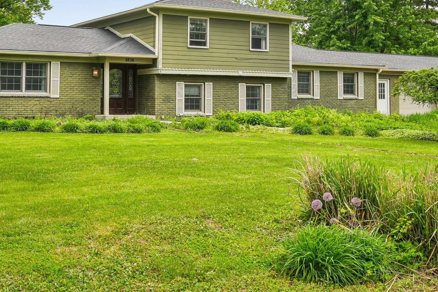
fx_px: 669
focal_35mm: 55
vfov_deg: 24.3
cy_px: 63
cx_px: 233
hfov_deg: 36.2
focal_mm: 33
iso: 100
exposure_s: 1/80
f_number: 8
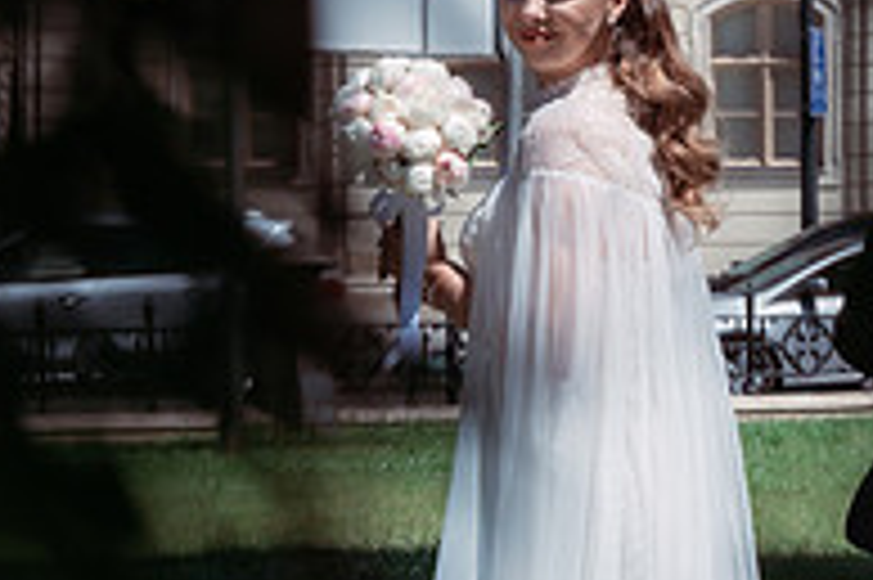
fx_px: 7923
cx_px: 710
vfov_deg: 4.2
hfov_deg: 6.3
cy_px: 298
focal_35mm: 327
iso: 200
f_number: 14
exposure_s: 1/200
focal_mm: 85
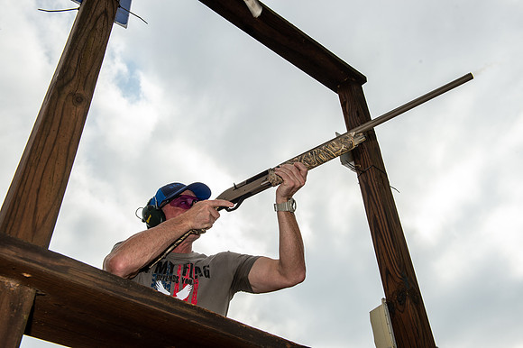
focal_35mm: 36
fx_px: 523
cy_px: 174
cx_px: 262
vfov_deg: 36.8
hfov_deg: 53.2
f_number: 10
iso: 125
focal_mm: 36
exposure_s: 1/320
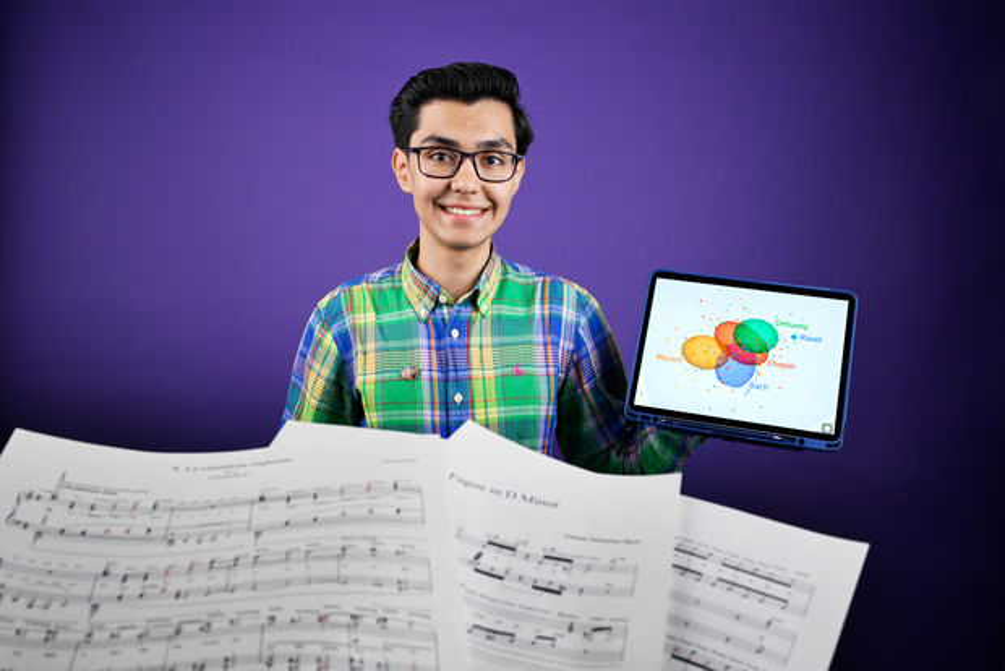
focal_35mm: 36
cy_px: 336
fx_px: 1005
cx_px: 502
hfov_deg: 53.1
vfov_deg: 36.9
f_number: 13
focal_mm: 36
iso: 1600
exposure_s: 1/125
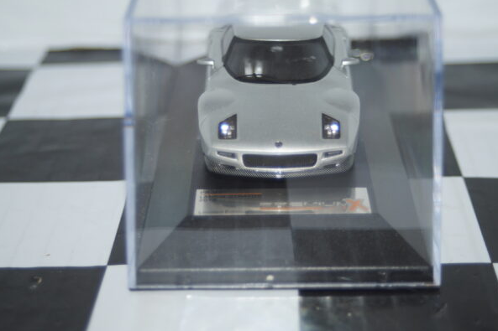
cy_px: 166
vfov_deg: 16.3
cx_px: 249
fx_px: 1155
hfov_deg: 24.3
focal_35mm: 84
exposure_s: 1/100
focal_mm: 55
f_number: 5
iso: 200
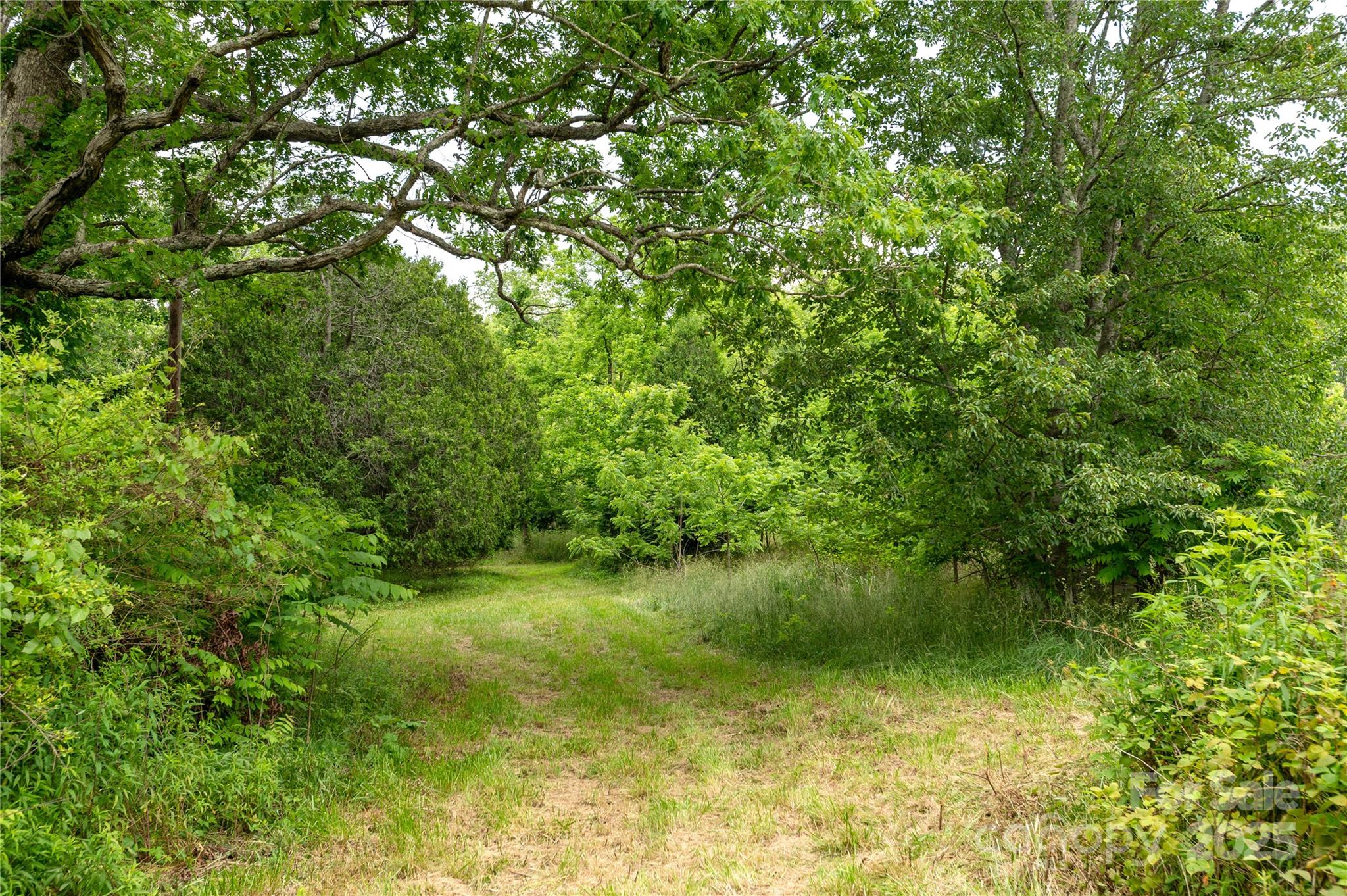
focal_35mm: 35
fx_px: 1308
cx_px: 674
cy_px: 448
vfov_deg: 37.8
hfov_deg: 54.5
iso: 320
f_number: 7.1
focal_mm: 35
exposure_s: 1/500
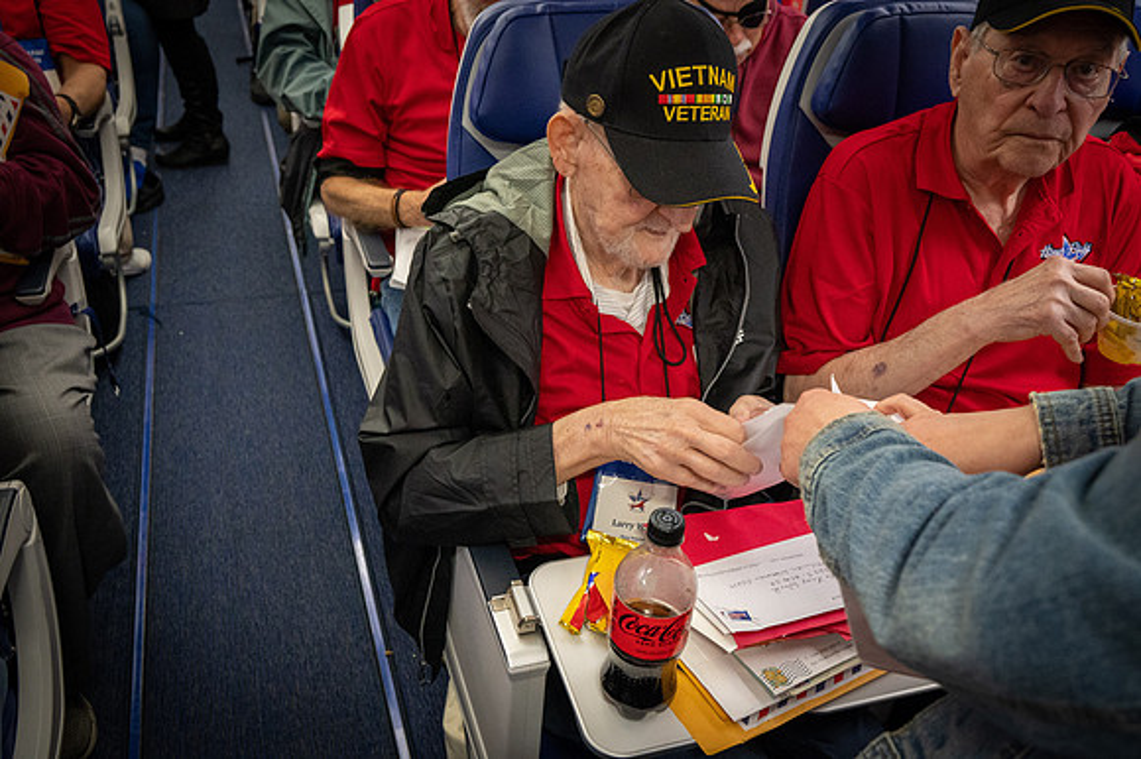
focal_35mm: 32
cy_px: 380
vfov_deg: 41.7
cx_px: 570
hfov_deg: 59.5
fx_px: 998
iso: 9000
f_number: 6.3
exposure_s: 1/60
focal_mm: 31.5
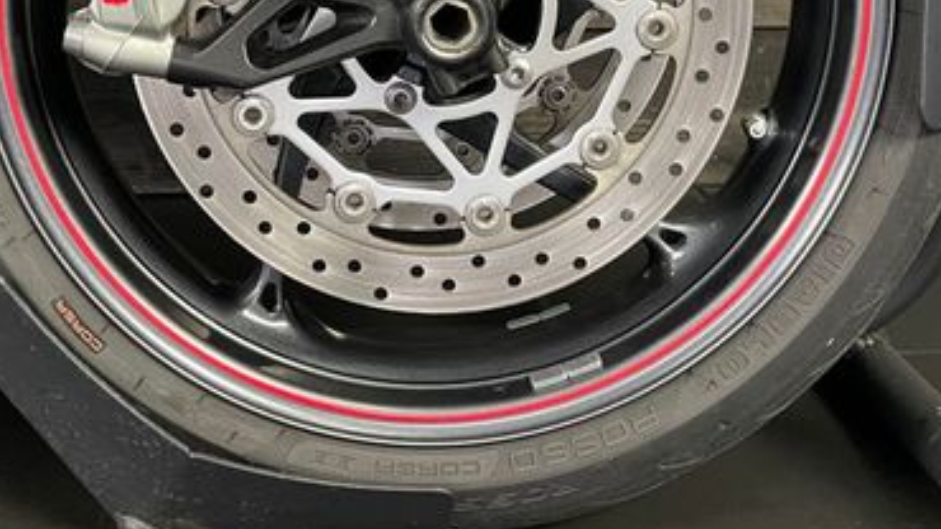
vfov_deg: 23.0
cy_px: -48
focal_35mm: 49
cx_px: 397
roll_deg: +1.4
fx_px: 1222
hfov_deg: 42.0
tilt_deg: -6.3
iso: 320
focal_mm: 4.2
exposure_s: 1/50
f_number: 1.6
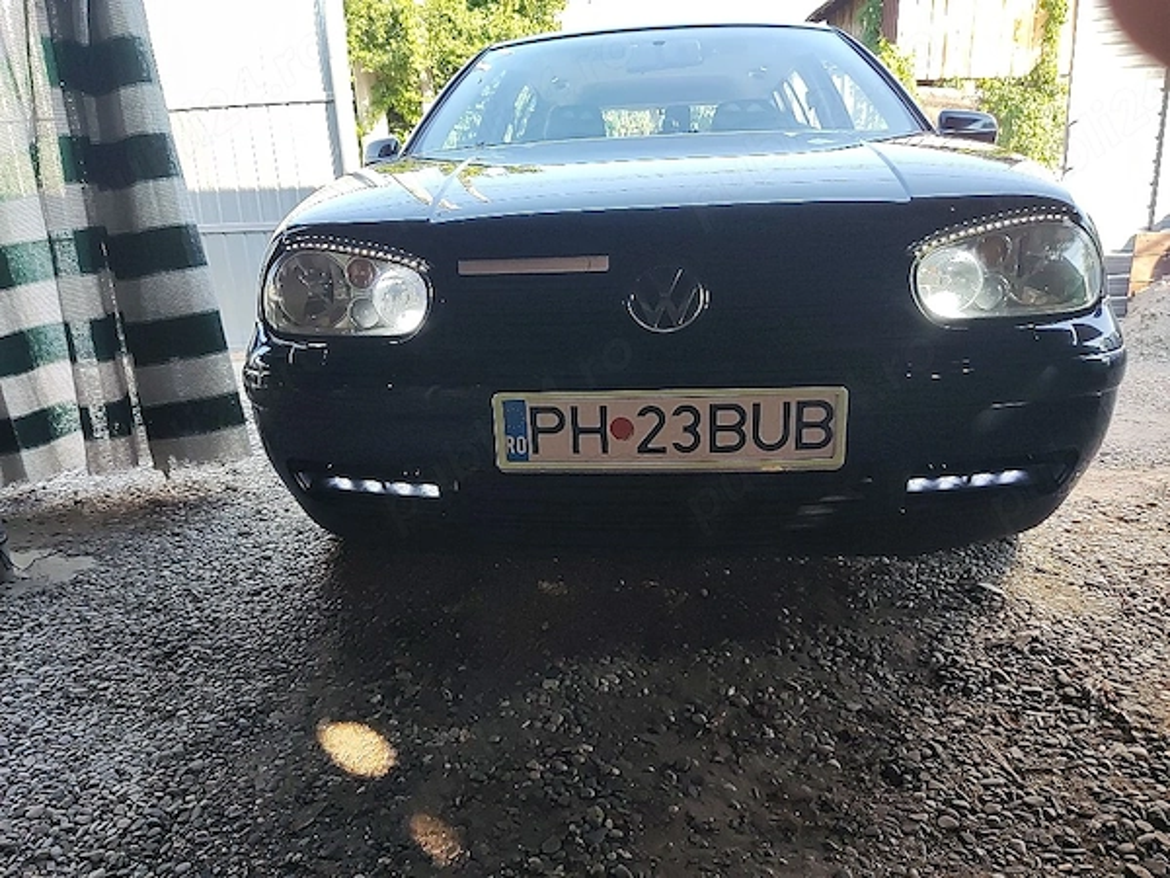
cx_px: 585
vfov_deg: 54.9
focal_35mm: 25
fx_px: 845
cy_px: 439
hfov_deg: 69.4
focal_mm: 4.71
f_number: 1.79
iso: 50
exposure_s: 1/103
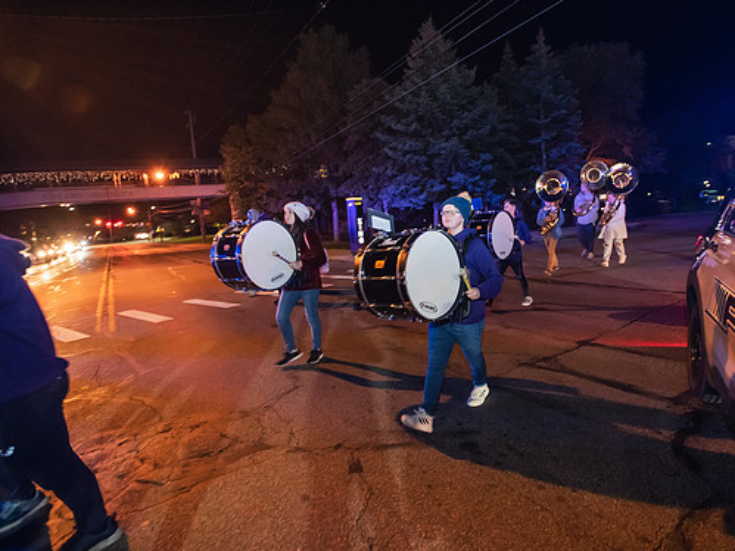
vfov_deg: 68.7
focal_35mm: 19
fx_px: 403
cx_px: 426
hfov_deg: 84.0
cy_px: 273
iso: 5000
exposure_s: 1/50
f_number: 3.5
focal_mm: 17
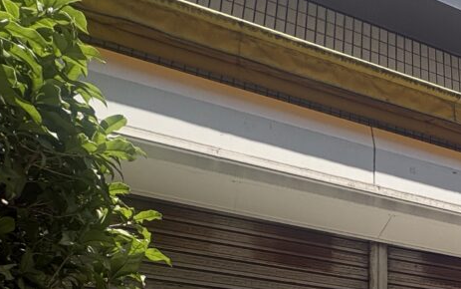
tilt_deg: +21.1
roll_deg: +4.1
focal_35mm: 41
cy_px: 319
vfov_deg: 28.4
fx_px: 515
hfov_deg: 41.5
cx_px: 467
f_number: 2.2
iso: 40
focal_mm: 2.22
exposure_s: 1/756
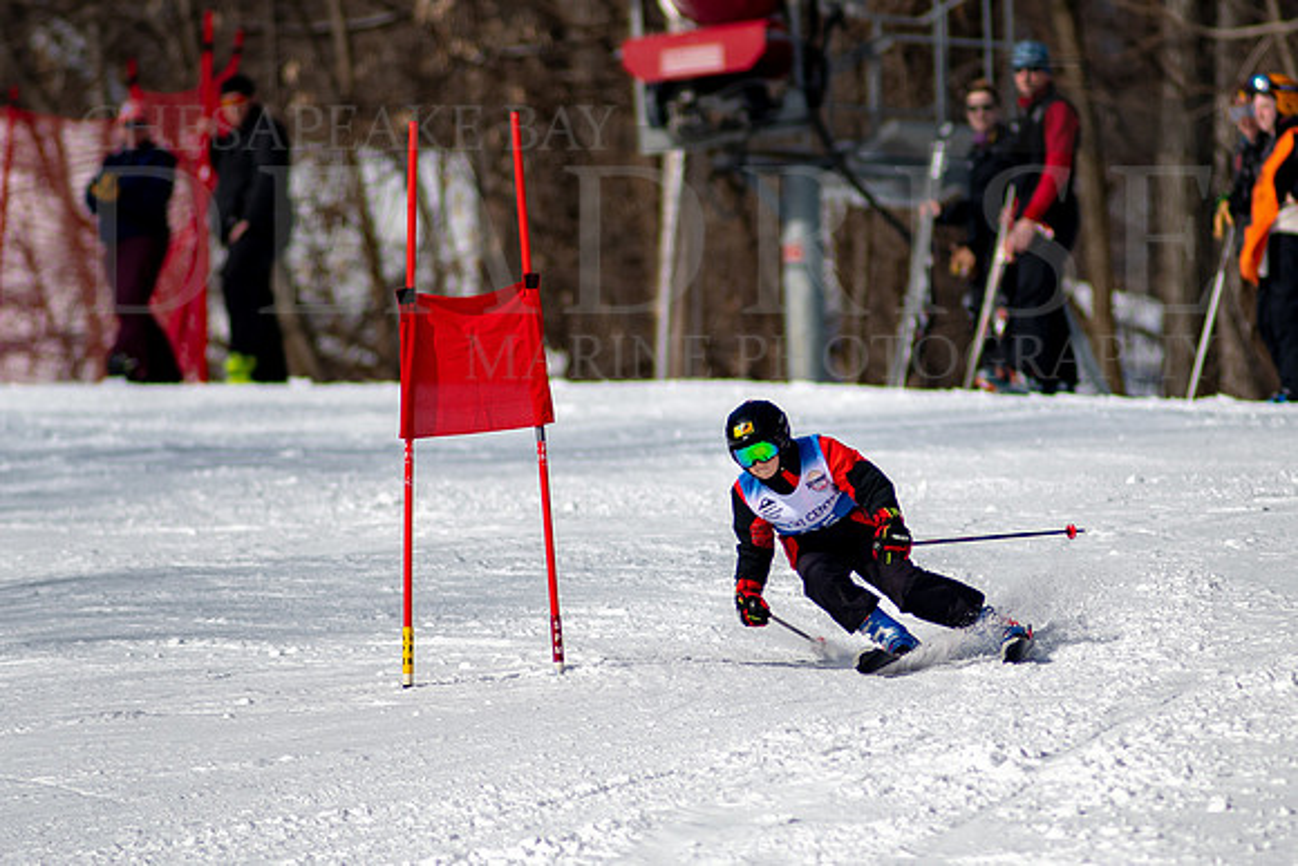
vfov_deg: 2.0
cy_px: 496
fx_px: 24558
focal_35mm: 681
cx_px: 790
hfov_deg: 3.0
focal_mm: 300
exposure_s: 1/6400
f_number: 2.8
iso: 100
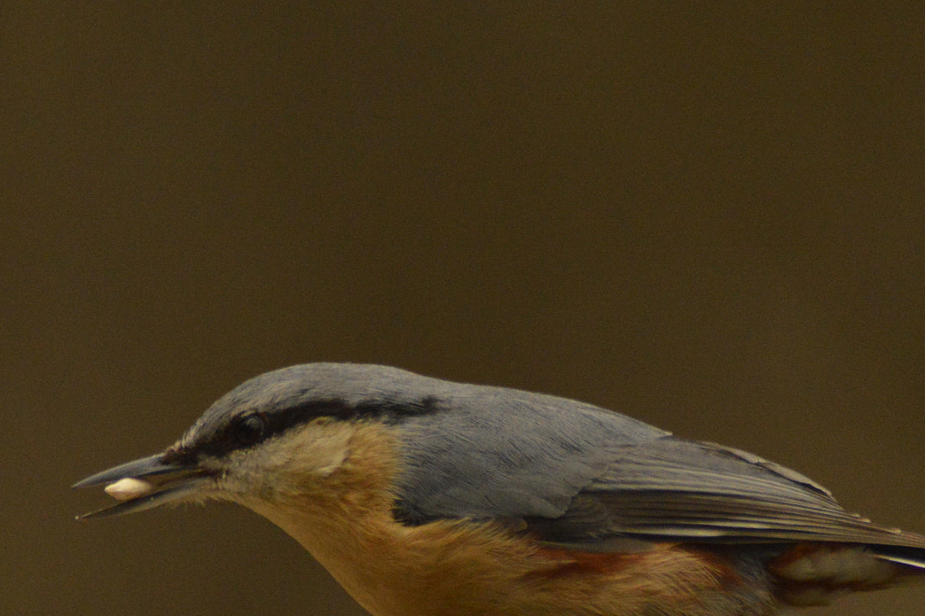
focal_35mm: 690
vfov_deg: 2.0
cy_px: 423
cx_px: 436
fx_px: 17725
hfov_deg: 3.0
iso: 3200
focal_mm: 300
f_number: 5.6
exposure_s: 1/2000
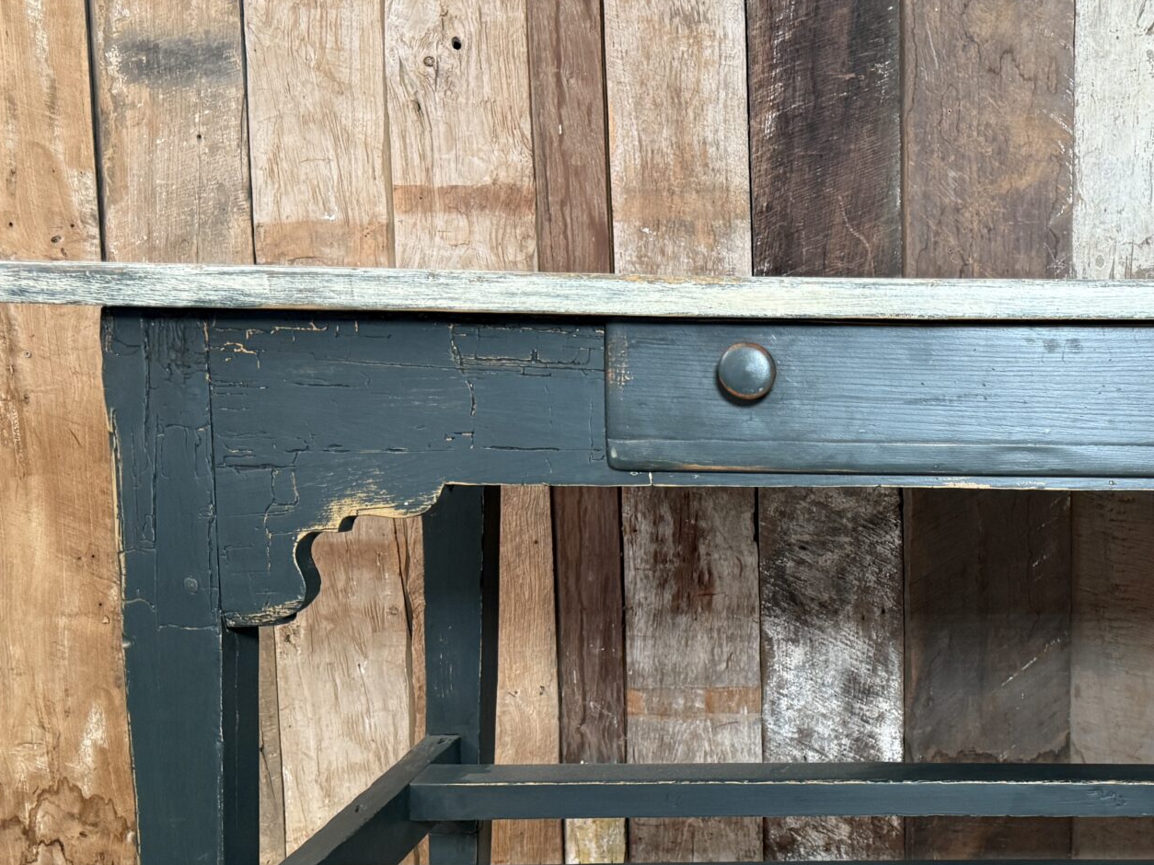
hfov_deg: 36.9
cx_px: 992
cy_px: 505
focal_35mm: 49
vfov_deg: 29.6
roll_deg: -0.7
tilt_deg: -6.6
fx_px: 1633
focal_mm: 6.76
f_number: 1.78
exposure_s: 1/60
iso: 250
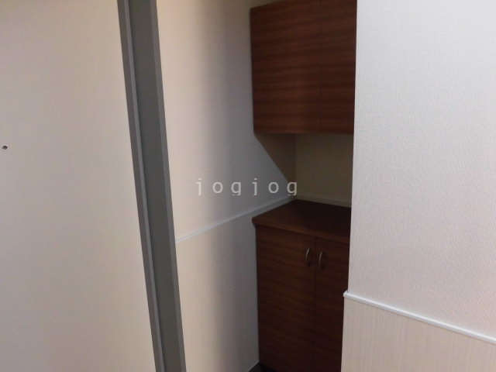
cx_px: 248
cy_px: 186
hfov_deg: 71.6
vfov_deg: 56.8
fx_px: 344
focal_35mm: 24
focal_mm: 4.3
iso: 320
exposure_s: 1/30
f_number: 3.1
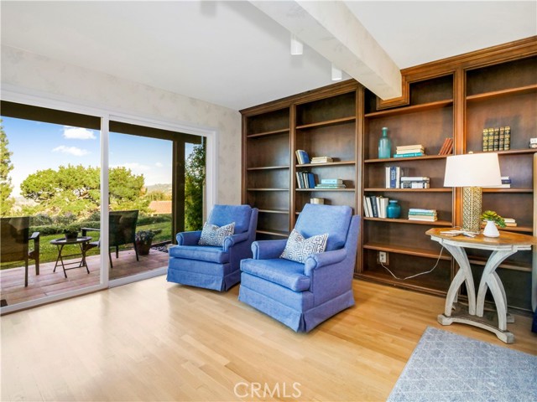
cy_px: 201
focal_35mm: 16
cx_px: 268
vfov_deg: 78.1
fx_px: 248
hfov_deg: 94.5
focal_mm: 8
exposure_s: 1/320
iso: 1250
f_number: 13
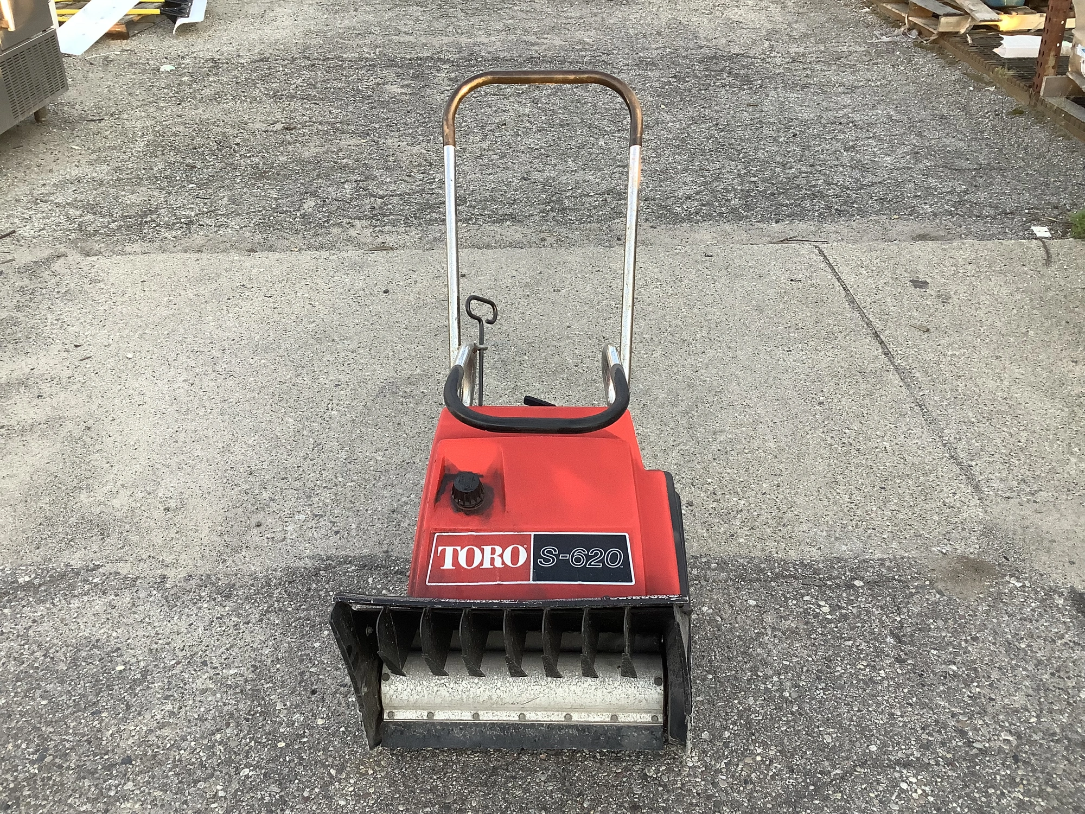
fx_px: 972
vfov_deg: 45.4
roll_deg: +0.5
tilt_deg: -30.5
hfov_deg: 58.4
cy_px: 407
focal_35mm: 31
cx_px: 542
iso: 80
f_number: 2.4
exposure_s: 1/100
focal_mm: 3.3
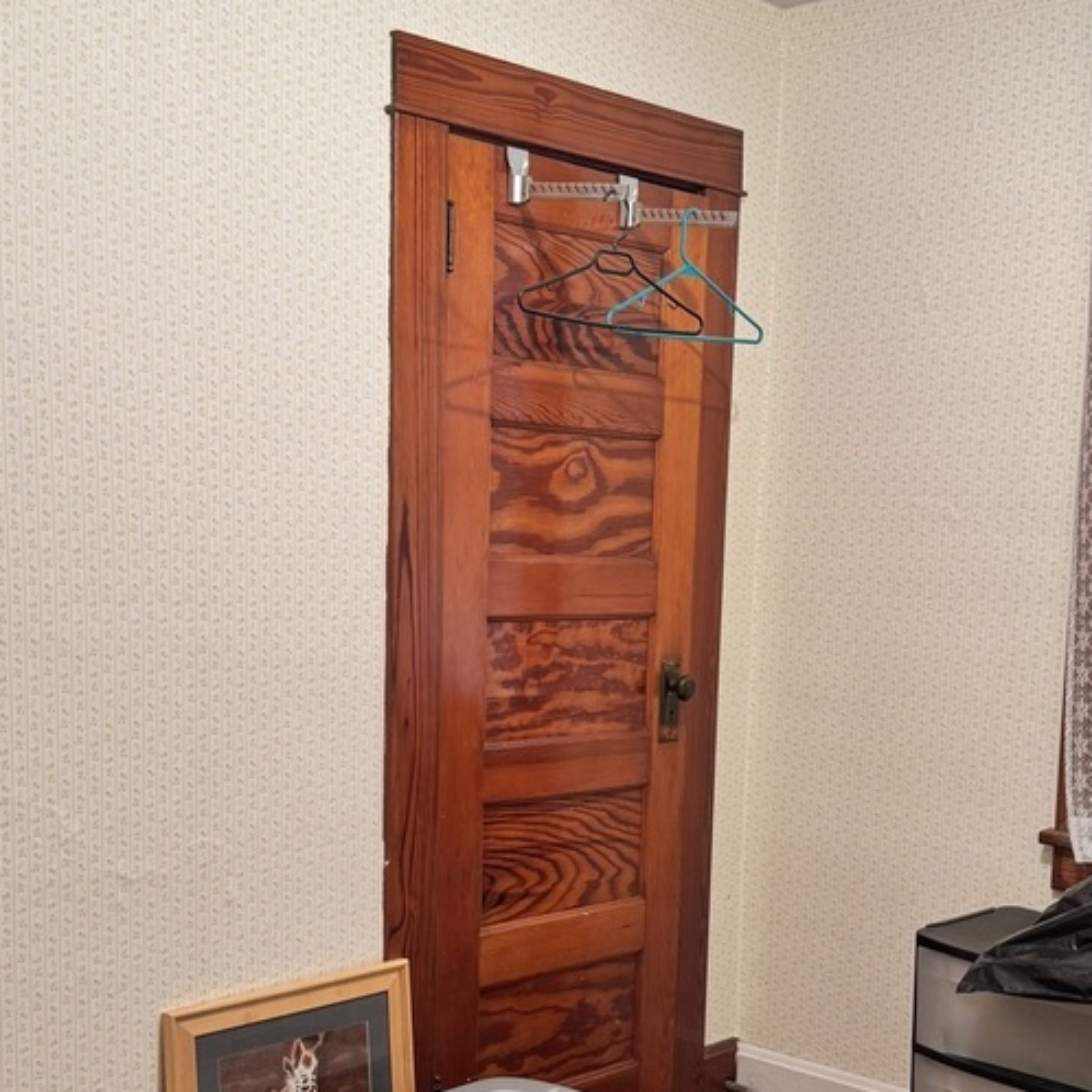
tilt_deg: -7.7
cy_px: 748
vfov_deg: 36.3
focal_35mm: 46
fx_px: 1642
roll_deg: -1.0
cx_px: 596
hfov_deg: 36.8
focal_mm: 6.76
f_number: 1.78
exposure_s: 1/60
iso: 125
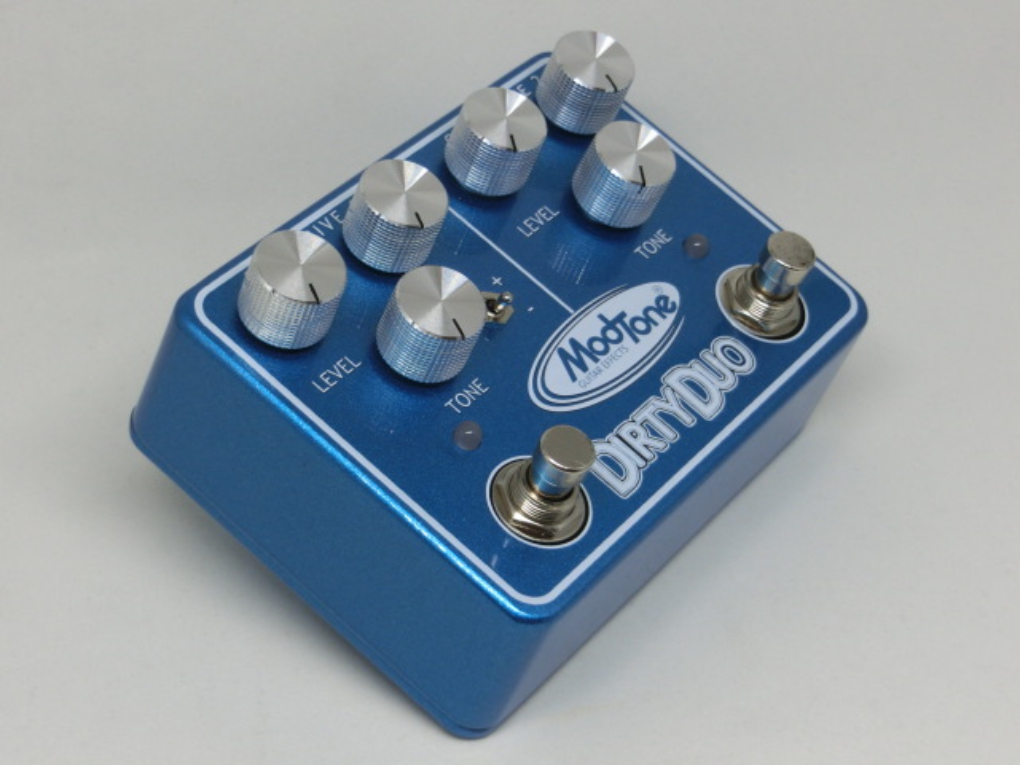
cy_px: 382
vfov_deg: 18.4
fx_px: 2357
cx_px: 510
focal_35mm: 80
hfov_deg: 24.4
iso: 200
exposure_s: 1/125
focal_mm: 14.3
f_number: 5.4
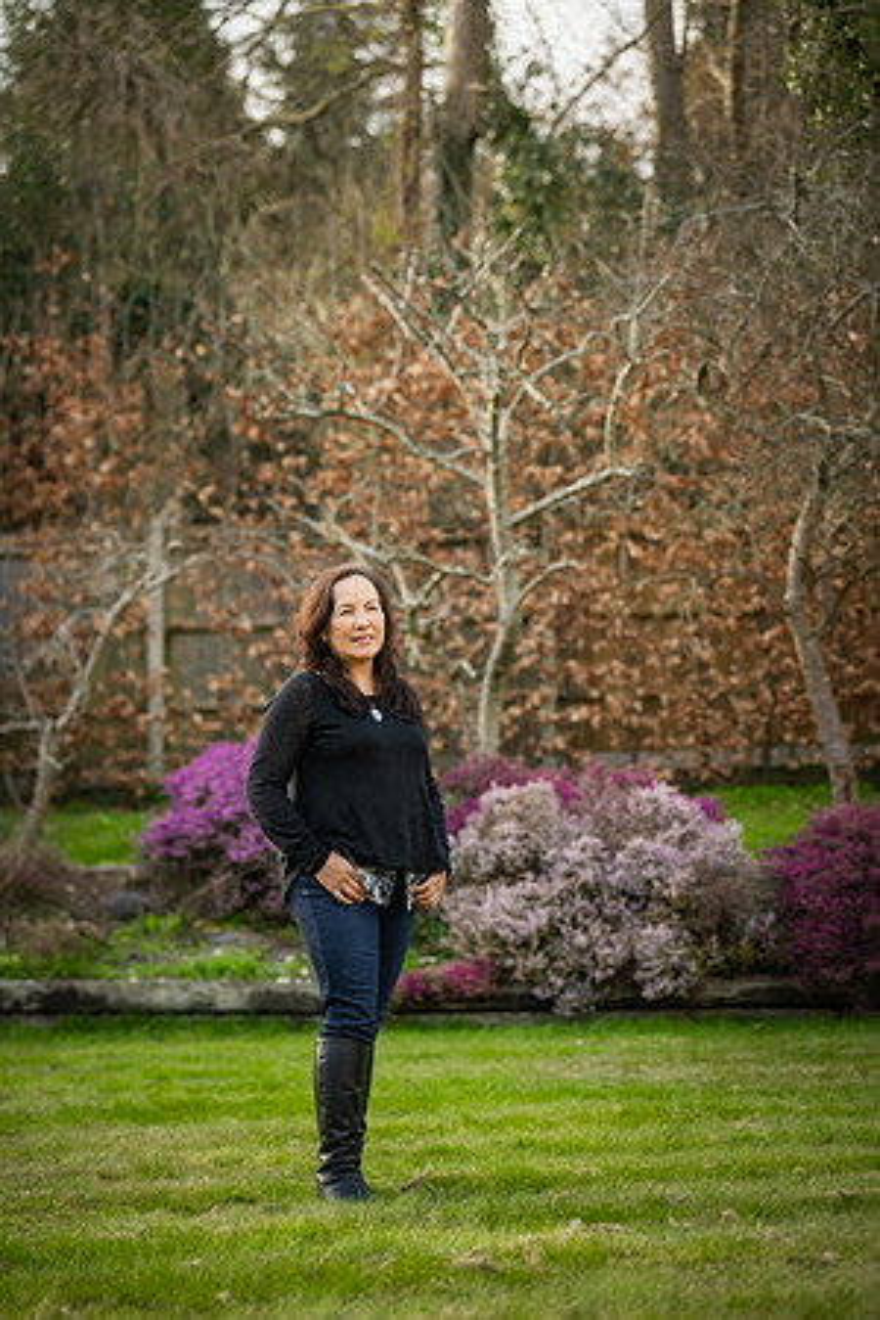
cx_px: 440
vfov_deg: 24.8
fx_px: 3006
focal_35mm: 82
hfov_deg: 16.7
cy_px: 660
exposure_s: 1/800
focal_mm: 82
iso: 320
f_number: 2.7
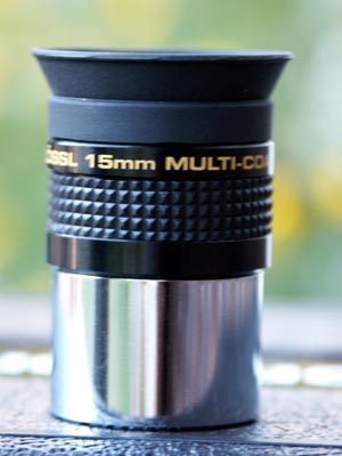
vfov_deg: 9.9
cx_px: 171
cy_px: 228
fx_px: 2621
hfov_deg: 7.5
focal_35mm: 199
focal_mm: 50.48
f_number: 3.5
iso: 100
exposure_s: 1/6
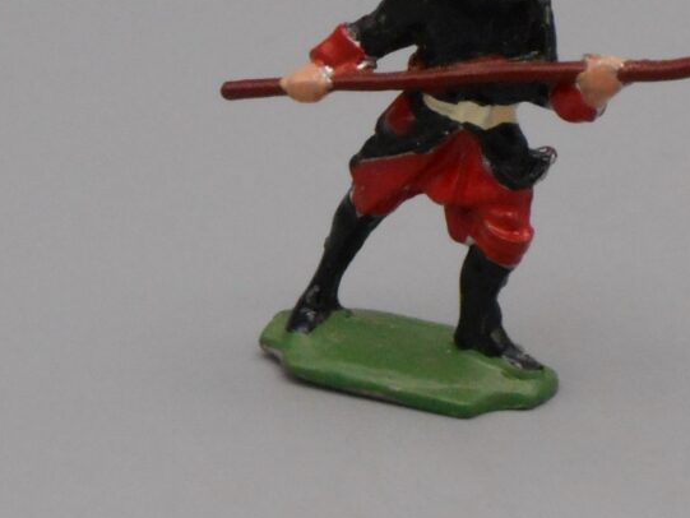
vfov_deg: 6.5
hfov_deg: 8.6
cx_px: 540
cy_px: 93
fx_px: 4566
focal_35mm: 229
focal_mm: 21.5
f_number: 5.4
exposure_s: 1/250
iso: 280
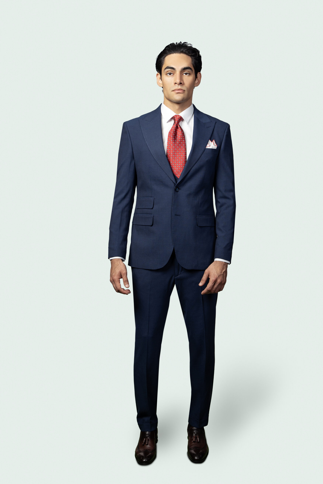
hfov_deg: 31.2
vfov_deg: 45.4
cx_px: 162
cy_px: 242
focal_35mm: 43
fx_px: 579
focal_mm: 29
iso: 100
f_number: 2.8
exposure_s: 1/100
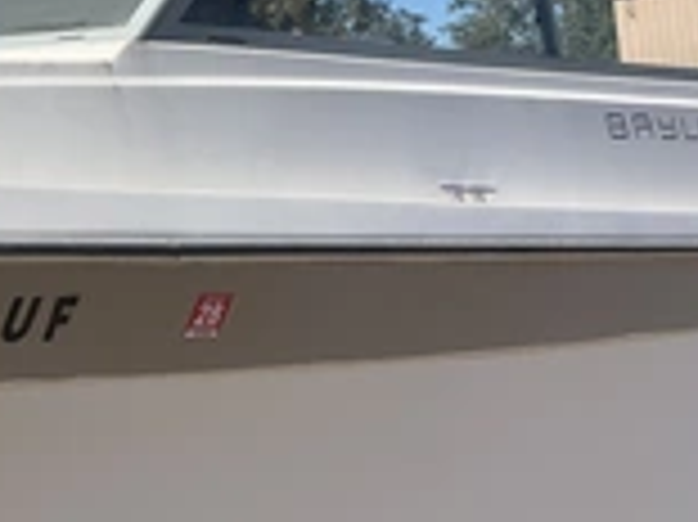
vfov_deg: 19.4
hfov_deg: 25.4
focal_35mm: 75
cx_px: 113
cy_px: 86
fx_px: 1511
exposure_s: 1/2058
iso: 25
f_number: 1.8
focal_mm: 3
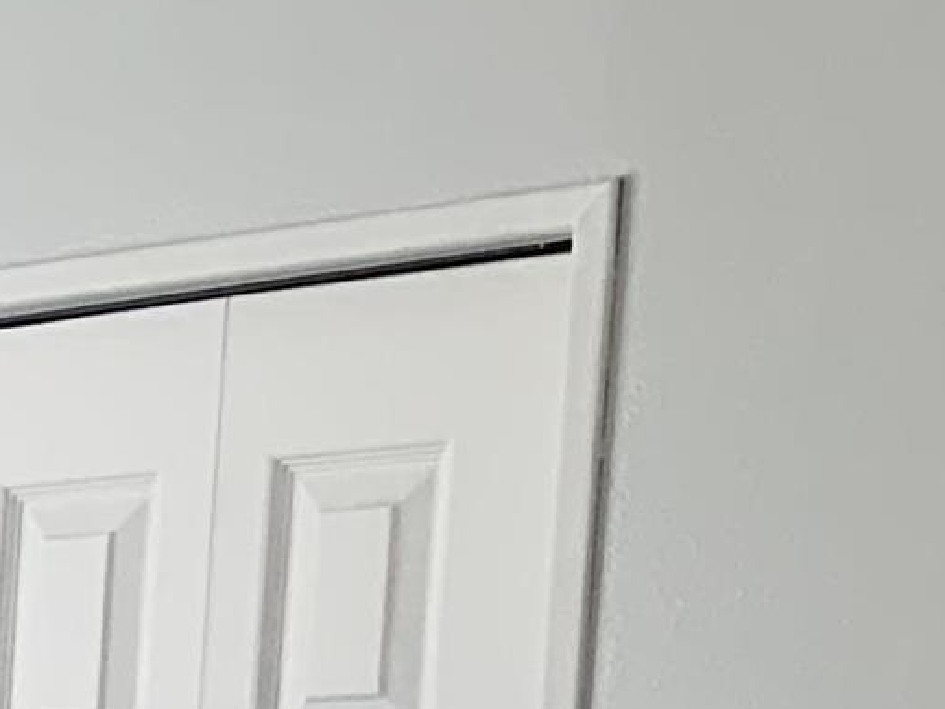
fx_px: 4750
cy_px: 1843
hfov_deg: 10.0
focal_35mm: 174
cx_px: -1303
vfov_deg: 7.8
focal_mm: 3
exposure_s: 1/120
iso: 16
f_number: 1.8
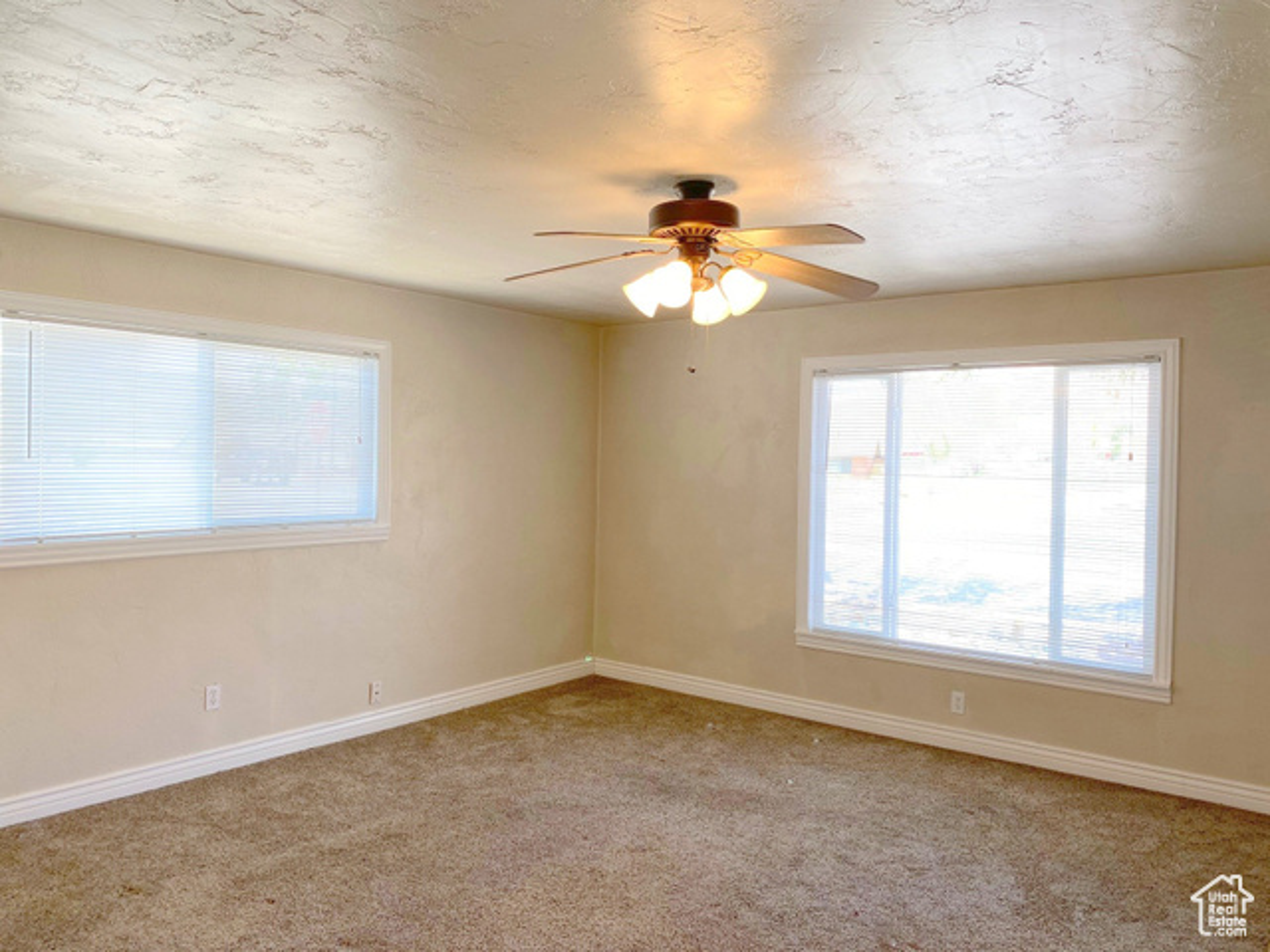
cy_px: 476
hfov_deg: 67.3
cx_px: 635
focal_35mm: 26
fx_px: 954
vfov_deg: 53.1
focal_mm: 4.25
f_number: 1.8
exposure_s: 1/120
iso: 40
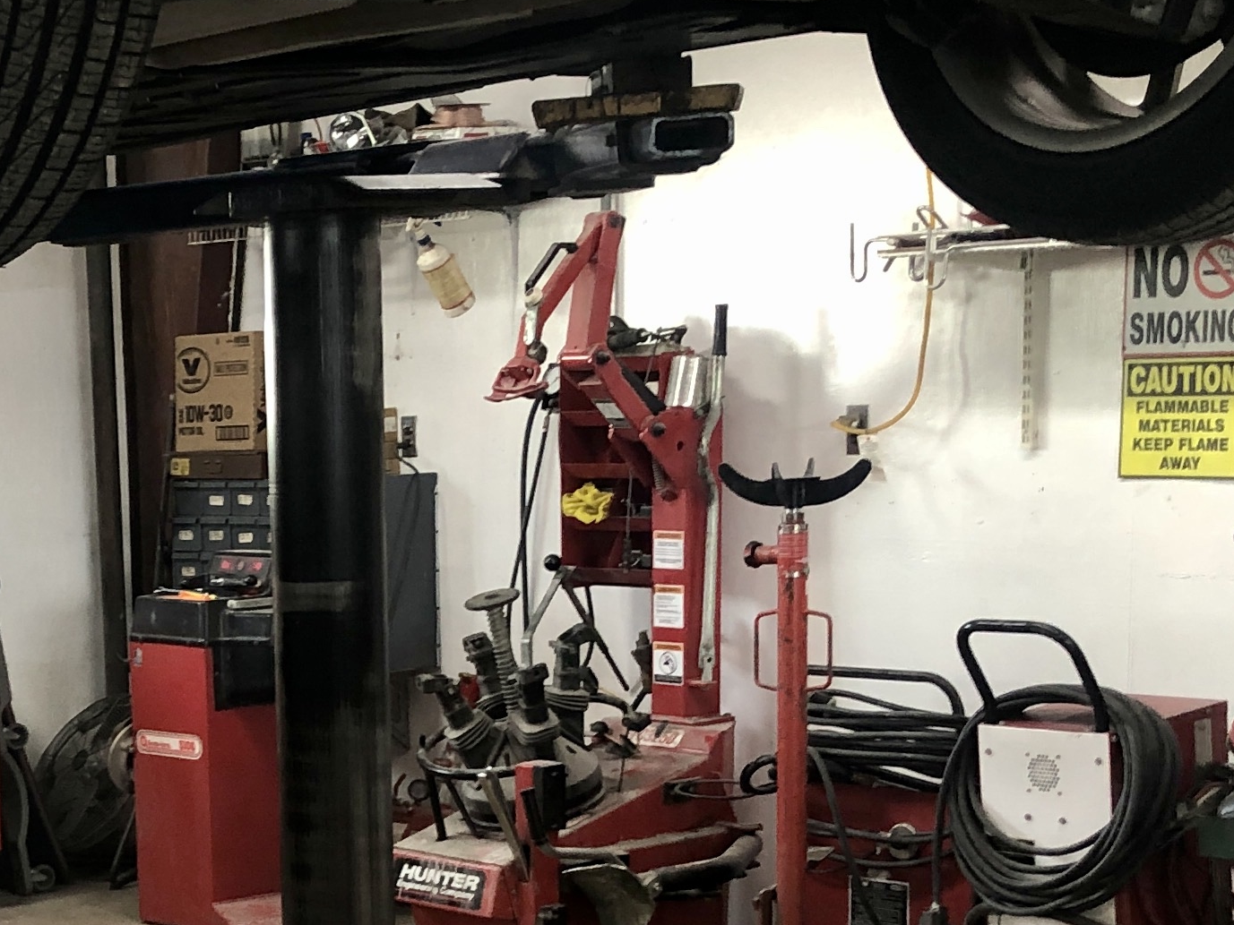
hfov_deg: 22.8
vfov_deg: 17.5
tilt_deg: -12.2
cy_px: 955
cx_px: -37
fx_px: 2923
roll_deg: +3.0
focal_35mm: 82
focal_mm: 3.99
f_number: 1.8
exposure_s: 1/22
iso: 40
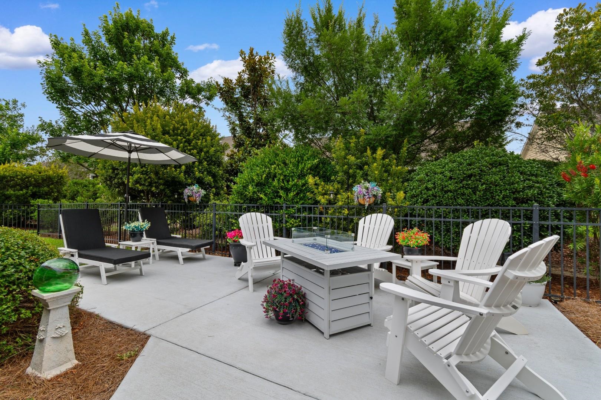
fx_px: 250
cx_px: 300
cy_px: 200
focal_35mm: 15
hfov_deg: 100.4
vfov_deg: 77.3
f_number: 7.1
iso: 100
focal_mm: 10
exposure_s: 1/200
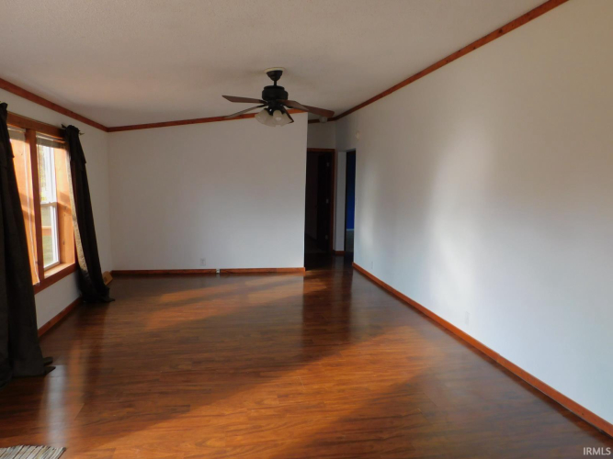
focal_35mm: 23
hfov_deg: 73.9
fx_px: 407
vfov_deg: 58.9
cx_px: 306
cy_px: 230
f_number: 3
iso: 125
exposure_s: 1/125
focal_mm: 4
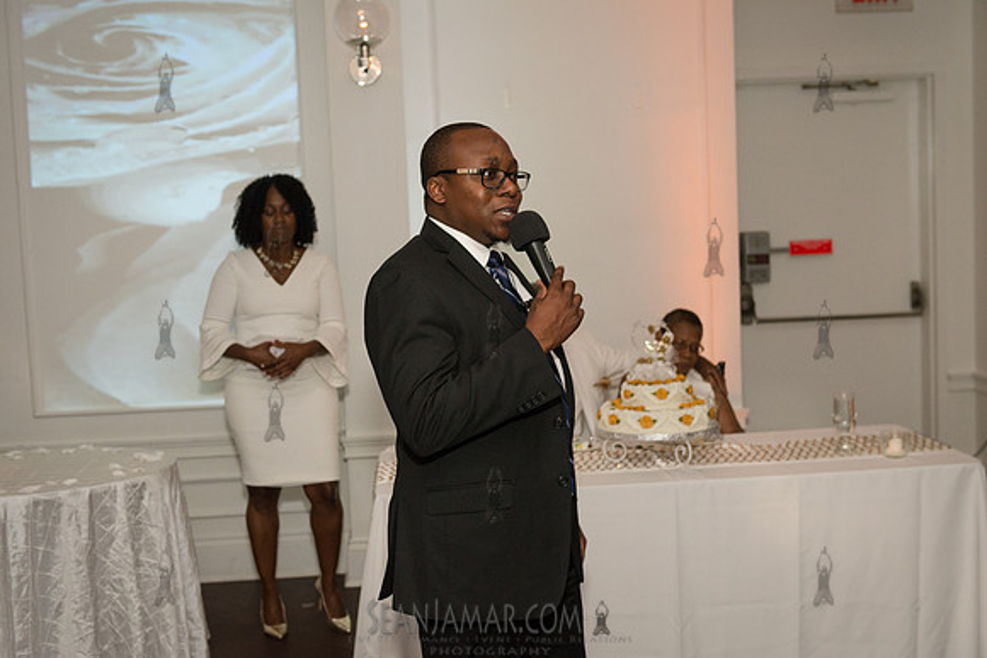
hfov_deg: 41.1
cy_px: 329
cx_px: 494
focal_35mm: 48
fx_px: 1316
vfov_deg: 28.1
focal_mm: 48
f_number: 4.5
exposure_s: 1/400
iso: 2500
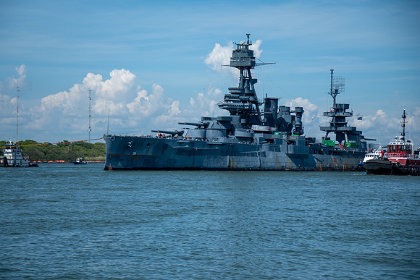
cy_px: 140
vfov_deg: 13.6
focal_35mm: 101
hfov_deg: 20.2
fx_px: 1179
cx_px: 210
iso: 160
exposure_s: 1/2200
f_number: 4
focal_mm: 67.5
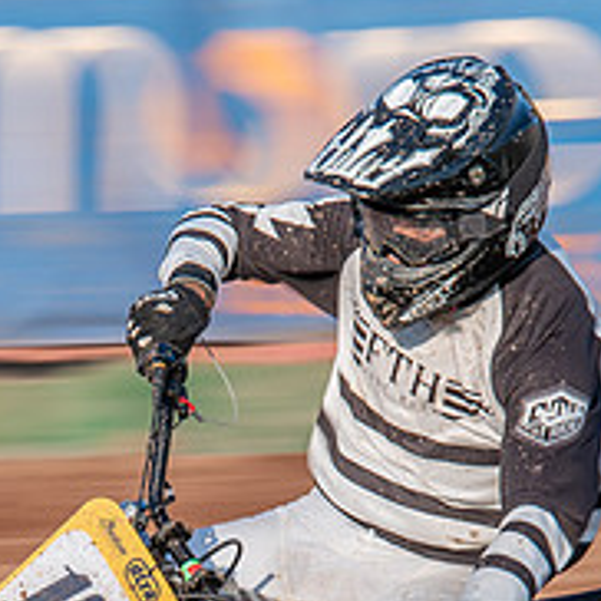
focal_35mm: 829
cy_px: 661
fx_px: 16284
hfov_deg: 2.1
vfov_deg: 2.1
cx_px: 140
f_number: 8
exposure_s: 1/100
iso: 100
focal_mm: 200
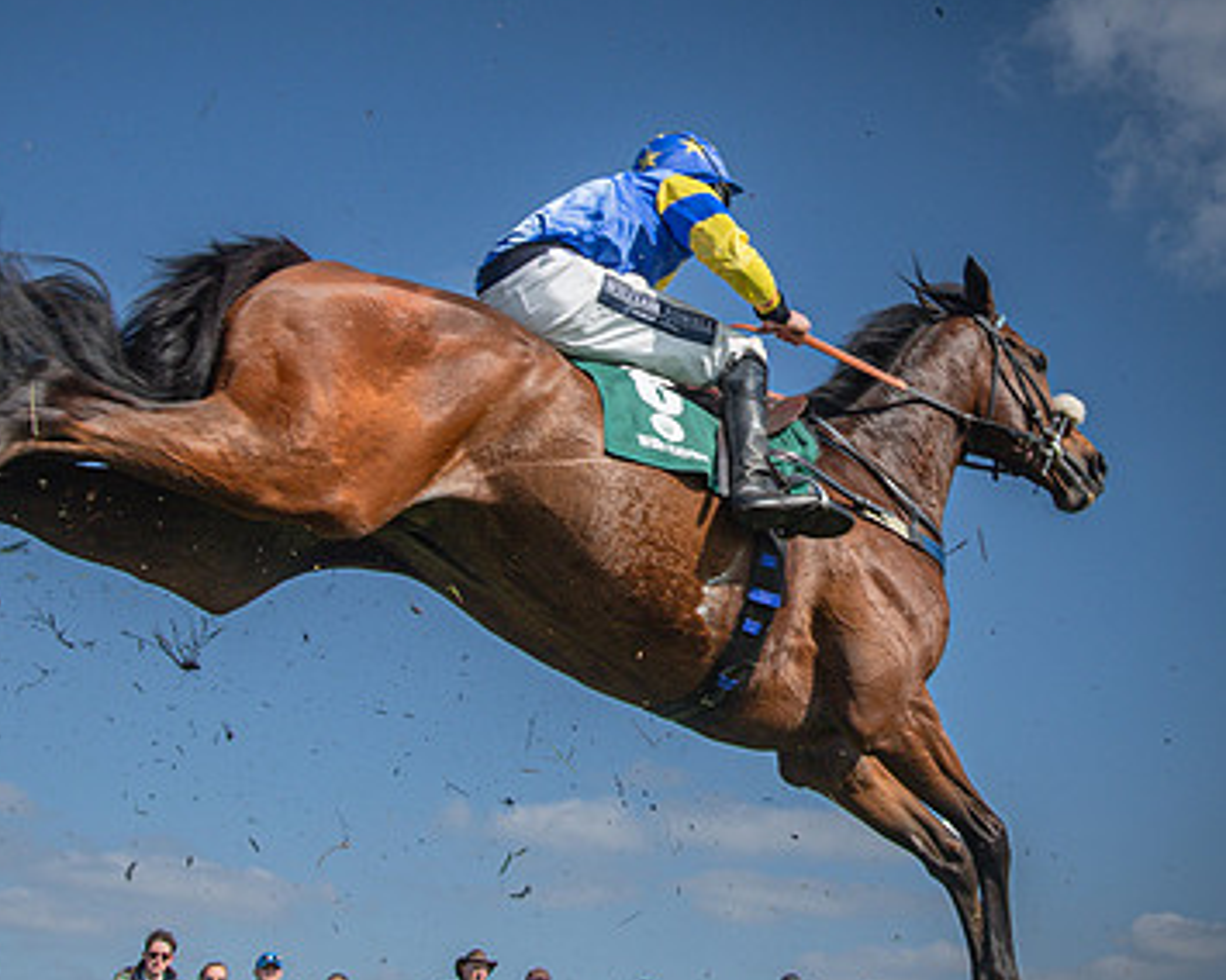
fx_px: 2032
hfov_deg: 33.1
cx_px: 878
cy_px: 353
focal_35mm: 56
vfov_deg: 27.0
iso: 400
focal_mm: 22
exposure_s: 1/1000
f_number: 8
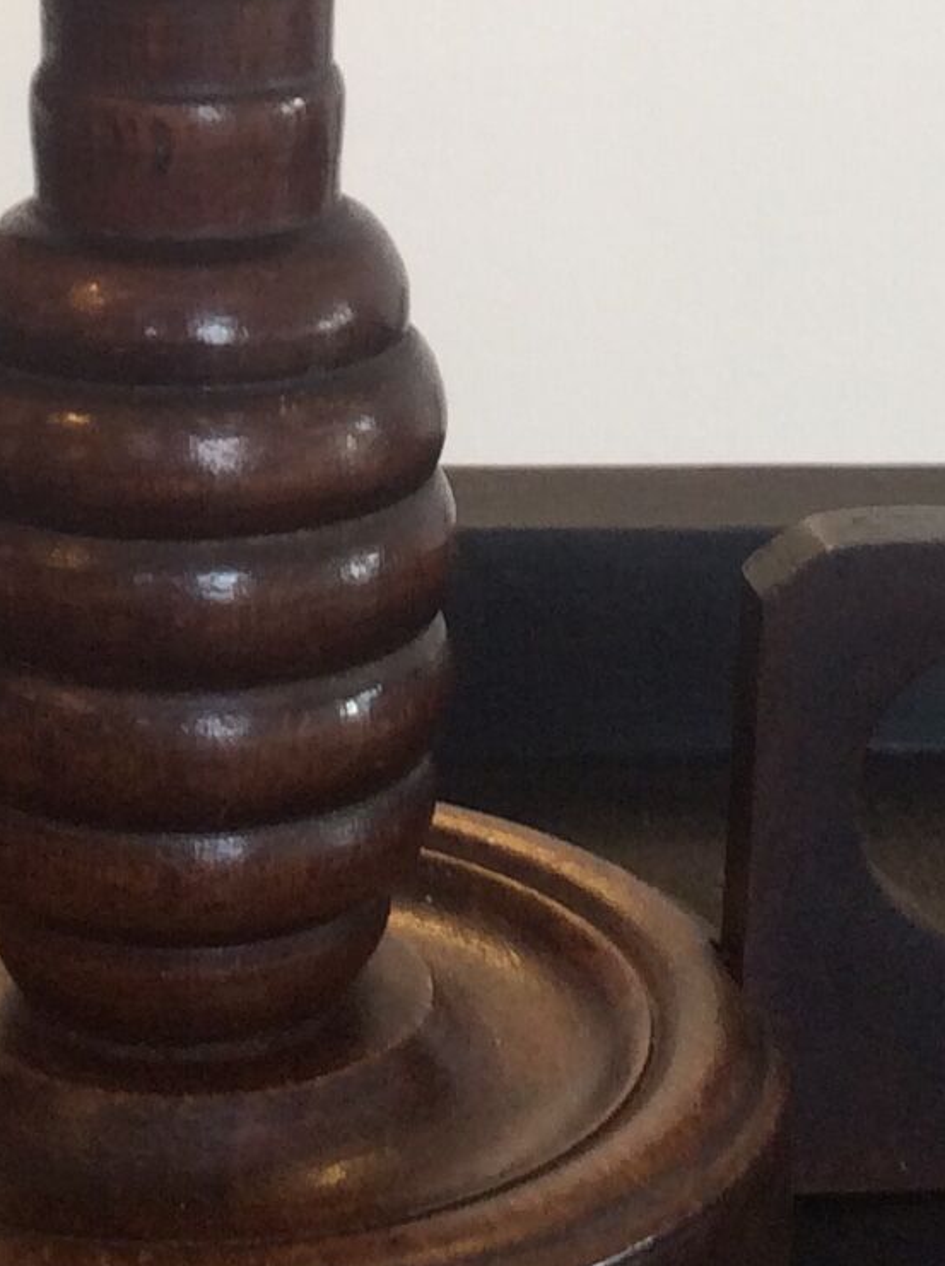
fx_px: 4090
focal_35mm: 112
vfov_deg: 16.8
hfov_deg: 13.2
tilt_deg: -7.4
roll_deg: +0.1
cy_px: -248
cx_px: 443
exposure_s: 1/25
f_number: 2.4
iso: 32
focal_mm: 3.3
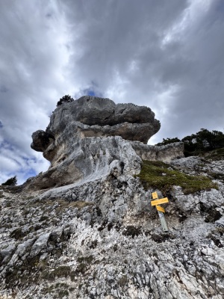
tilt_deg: +42.9
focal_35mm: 14
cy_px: 150
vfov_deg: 102.1
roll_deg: -0.4
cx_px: 112
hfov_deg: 85.7
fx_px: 121
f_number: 2.2
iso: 50
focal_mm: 2.22
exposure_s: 1/993
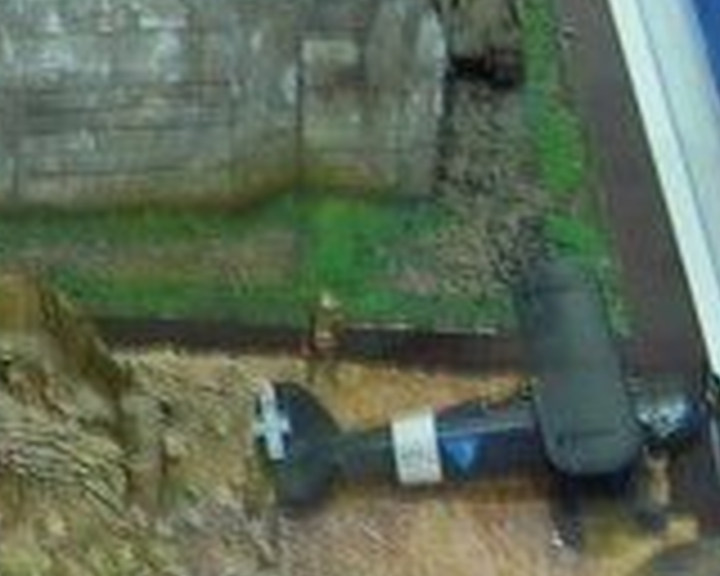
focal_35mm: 185
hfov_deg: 10.2
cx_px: -284
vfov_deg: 8.4
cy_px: 212
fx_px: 3942
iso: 50
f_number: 3.2
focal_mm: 6.3
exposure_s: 1/11.5
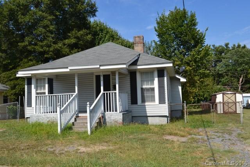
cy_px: 84
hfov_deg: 57.2
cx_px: 125
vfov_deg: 40.0
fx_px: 229
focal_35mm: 33
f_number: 8
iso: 100
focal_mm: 22
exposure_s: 1/250
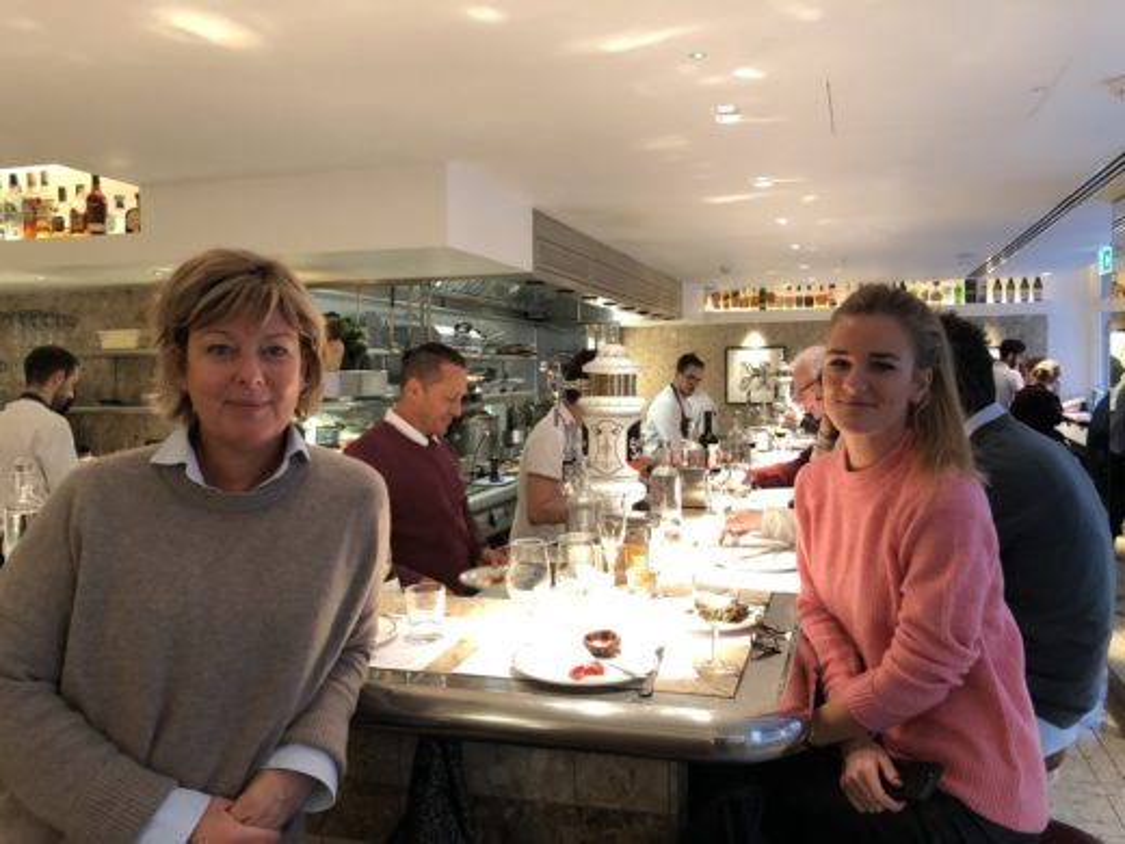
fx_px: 942
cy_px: 422
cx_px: 562
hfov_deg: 61.7
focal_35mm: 29
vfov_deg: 48.2
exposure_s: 1/17
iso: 64
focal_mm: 3.99
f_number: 1.8
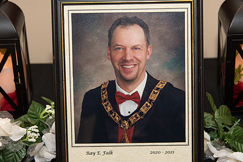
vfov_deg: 16.2
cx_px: 129
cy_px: 79
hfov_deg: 24.2
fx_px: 567
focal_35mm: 84
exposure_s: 1/200
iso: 800
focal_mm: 55
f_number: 4
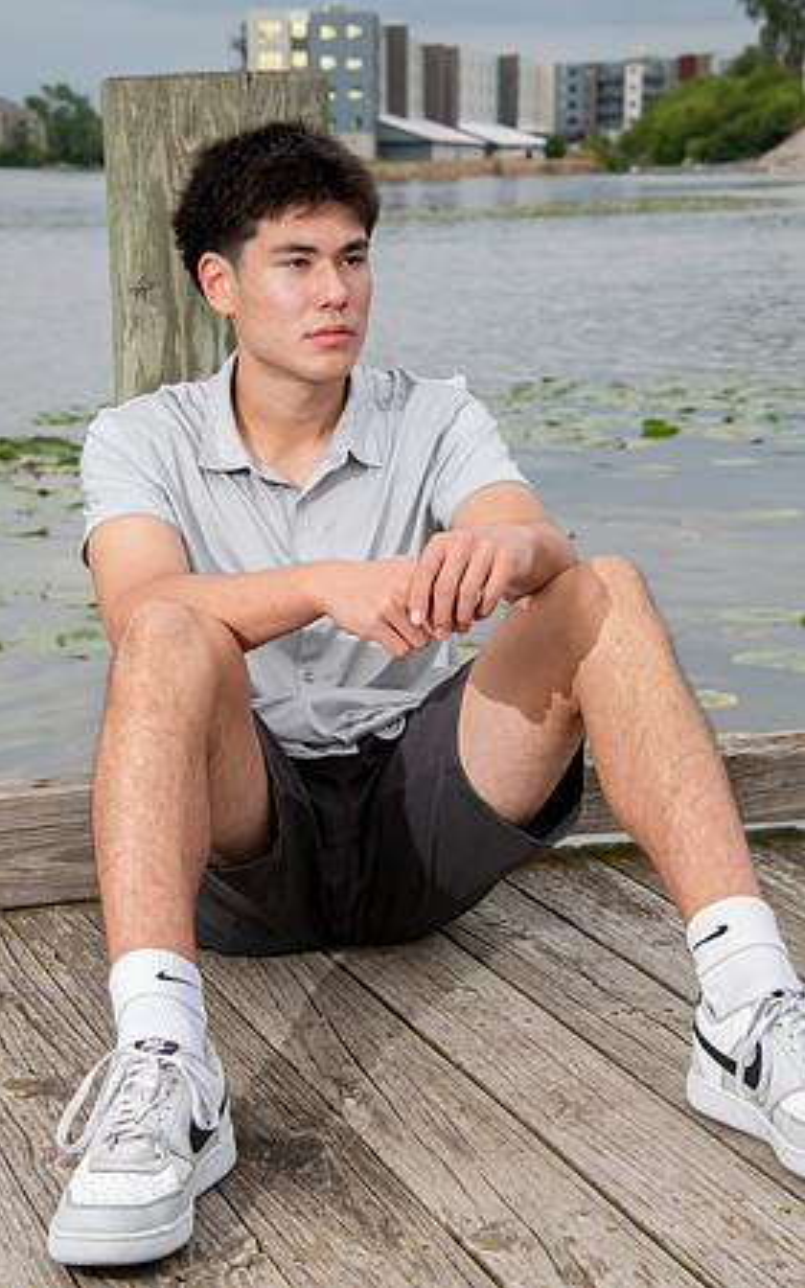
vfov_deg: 24.6
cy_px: 644
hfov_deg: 15.5
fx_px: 2949
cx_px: 377
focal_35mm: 84
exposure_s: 1/160
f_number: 11
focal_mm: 82
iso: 1000
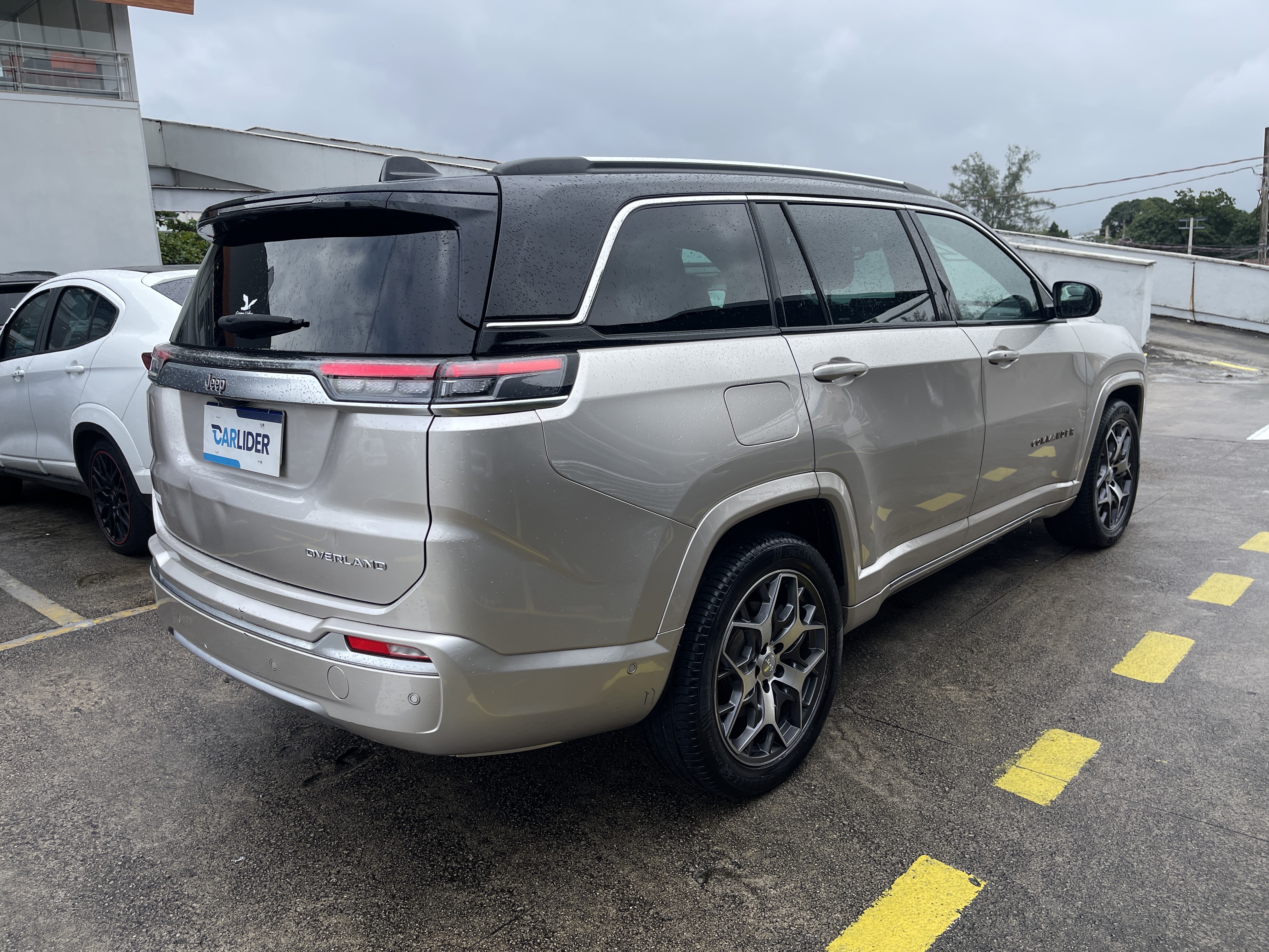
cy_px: 476
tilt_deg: -11.7
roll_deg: +2.5
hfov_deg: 69.4
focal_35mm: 25
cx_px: 634
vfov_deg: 54.9
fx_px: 916
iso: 32
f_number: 1.6
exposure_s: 1/1225
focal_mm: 5.1
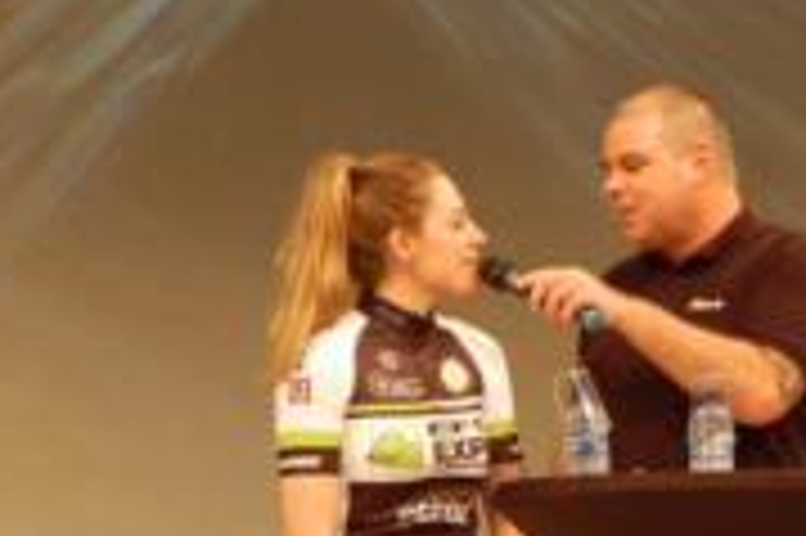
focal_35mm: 230
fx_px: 5153
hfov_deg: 8.9
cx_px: 275
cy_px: 268
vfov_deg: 6.0
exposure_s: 1/50
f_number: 5.6
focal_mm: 55
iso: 400
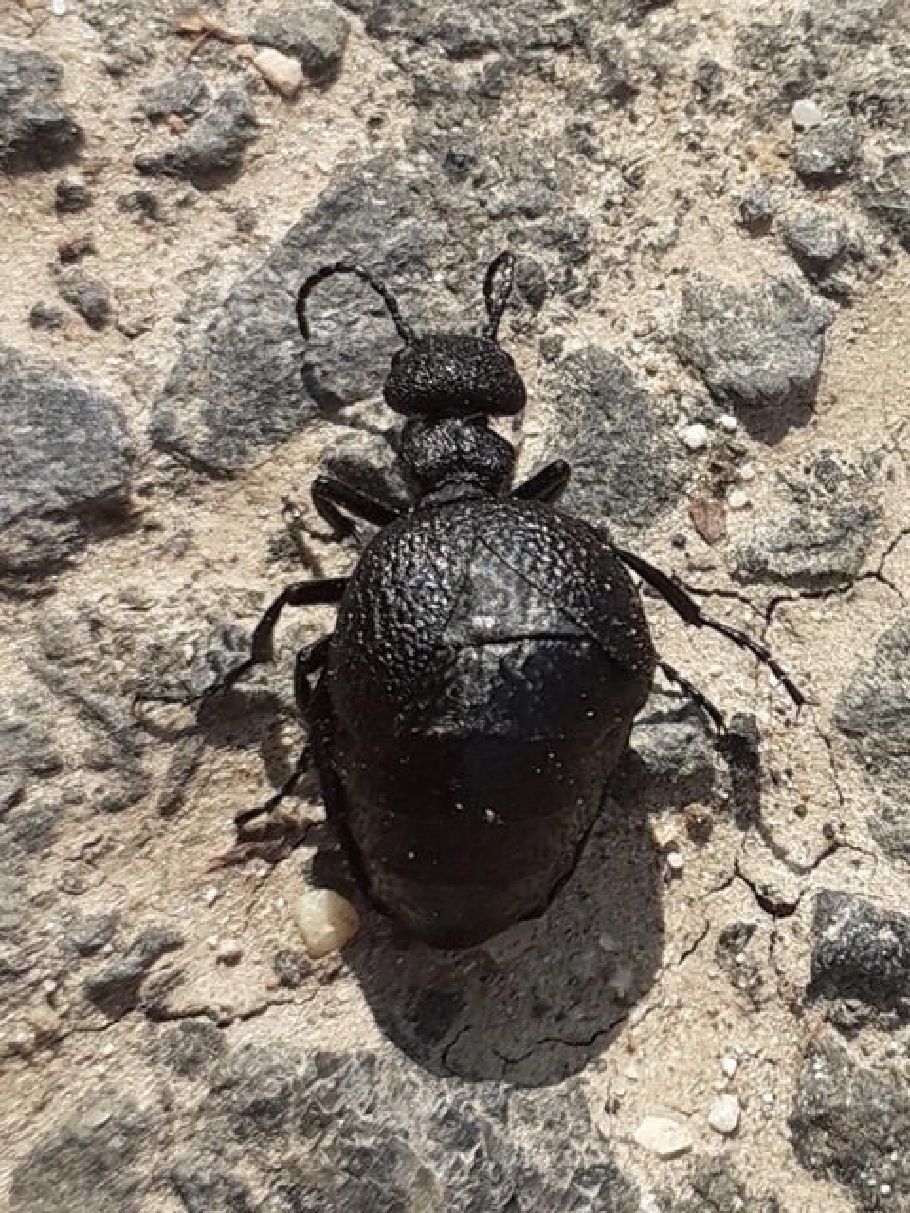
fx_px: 946
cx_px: 455
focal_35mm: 27
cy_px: 606
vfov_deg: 65.3
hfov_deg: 51.4
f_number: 1.9
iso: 40
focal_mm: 3.6
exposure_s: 1/1429
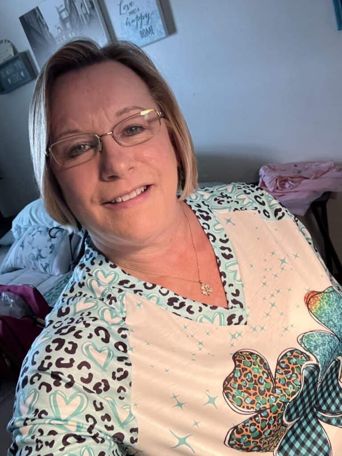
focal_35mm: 30
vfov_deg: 60.0
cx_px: 171
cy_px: 228
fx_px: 395
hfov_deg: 46.8
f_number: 2.2
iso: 320
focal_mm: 2.71
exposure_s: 1/40
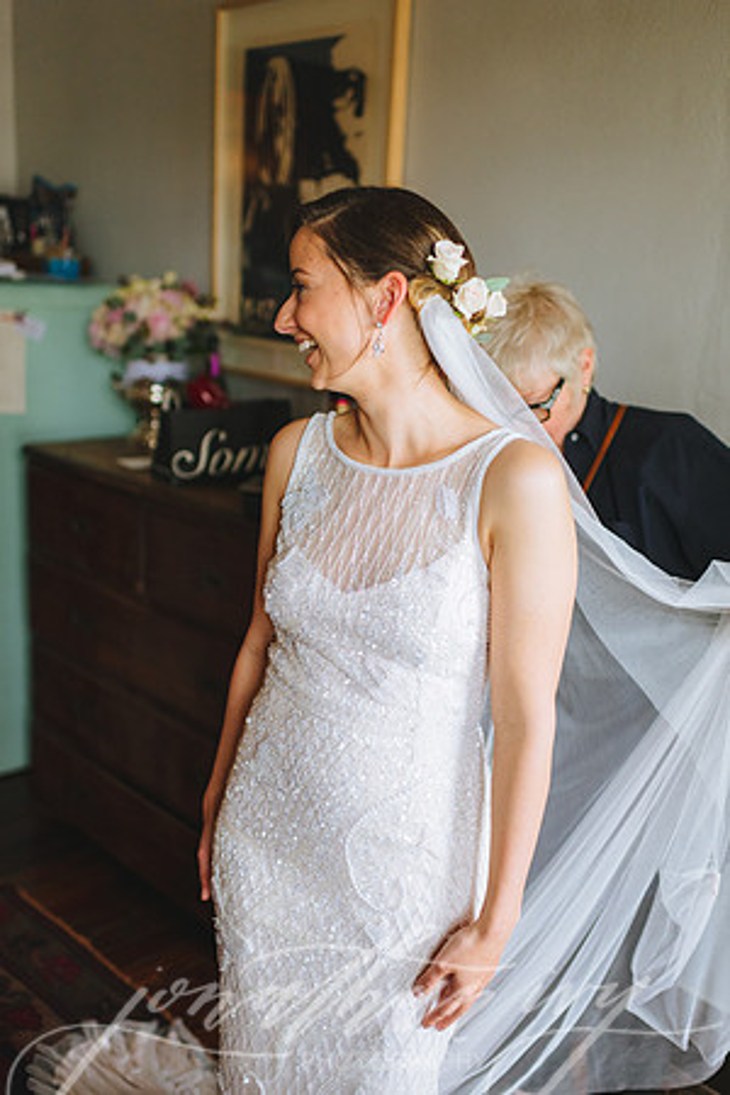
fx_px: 1065
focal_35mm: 35
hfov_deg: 37.9
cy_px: 548
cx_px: 365
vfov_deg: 54.4
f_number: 2
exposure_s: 1/800
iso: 1250
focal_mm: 35
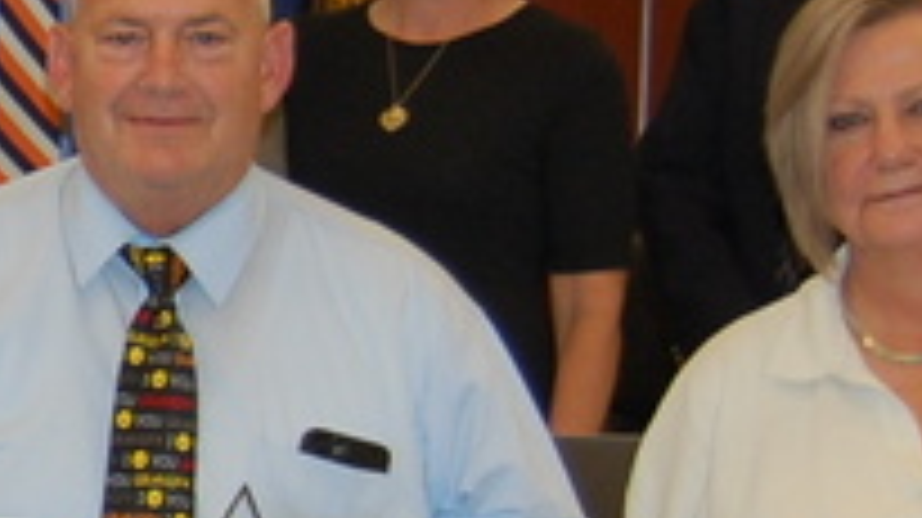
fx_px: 4413
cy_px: 462
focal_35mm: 181
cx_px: -679
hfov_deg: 11.2
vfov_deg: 6.7
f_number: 3.8
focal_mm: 23
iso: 400
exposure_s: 1/60
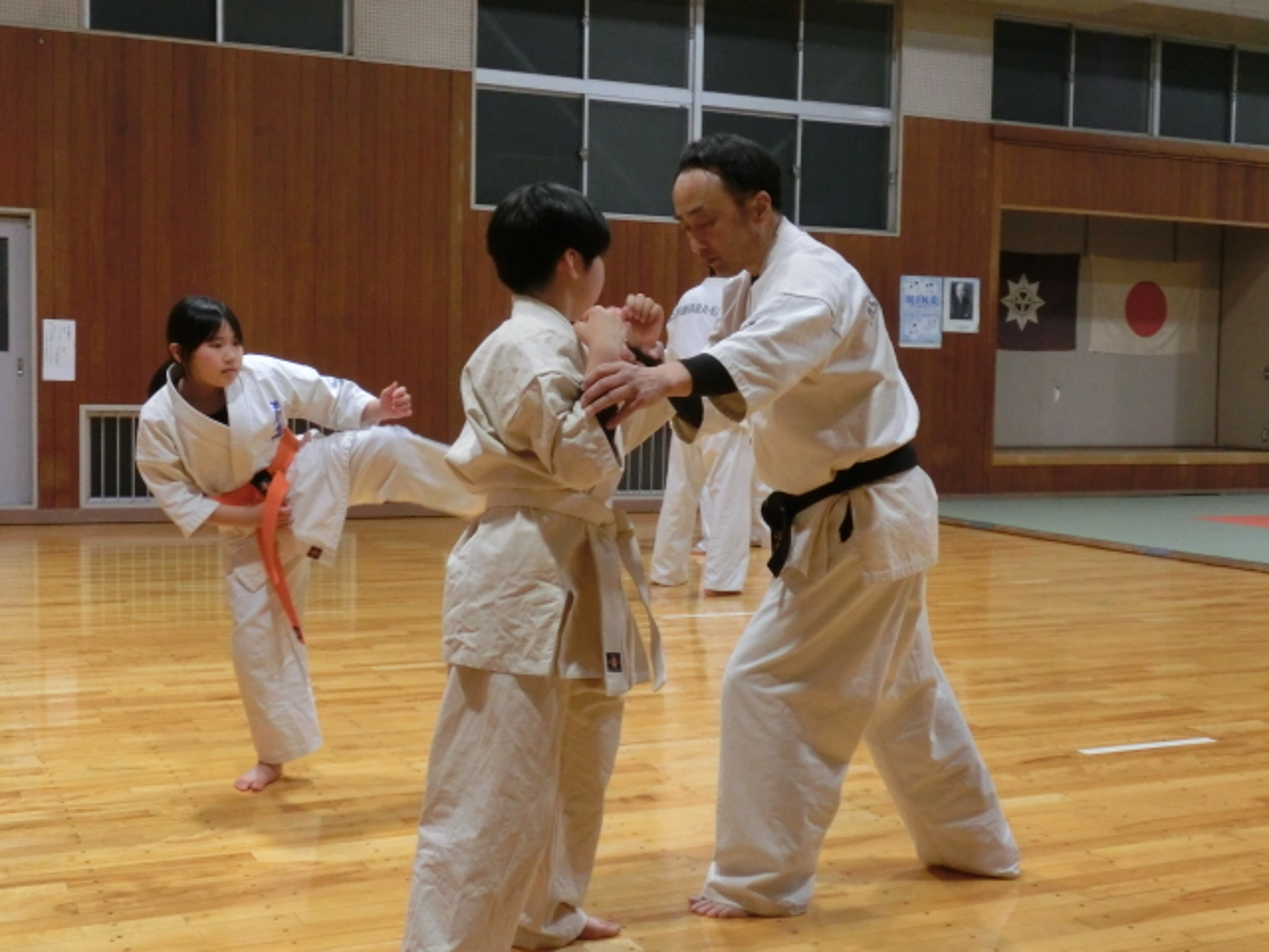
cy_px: 476
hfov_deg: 42.1
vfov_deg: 32.2
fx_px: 1650
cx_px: 634
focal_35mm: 45
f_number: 4.5
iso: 640
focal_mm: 7.9
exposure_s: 1/125
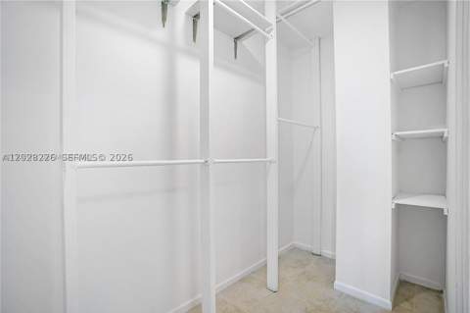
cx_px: 235
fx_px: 196
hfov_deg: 100.4
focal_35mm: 15
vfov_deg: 77.2
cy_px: 156
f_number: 8
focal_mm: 10
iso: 100
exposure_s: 1/4
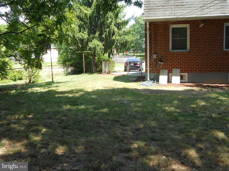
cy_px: 86
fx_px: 212
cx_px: 114
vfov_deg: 44.2
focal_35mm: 32
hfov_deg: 56.8
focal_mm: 5.8
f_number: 3.6
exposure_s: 1/125
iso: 80
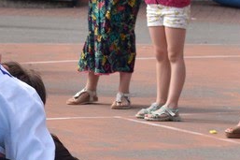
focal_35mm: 299
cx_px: 14
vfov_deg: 4.6
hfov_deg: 6.9
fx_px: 1992
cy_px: 192
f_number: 5.6
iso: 100
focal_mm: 50
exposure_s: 1/500
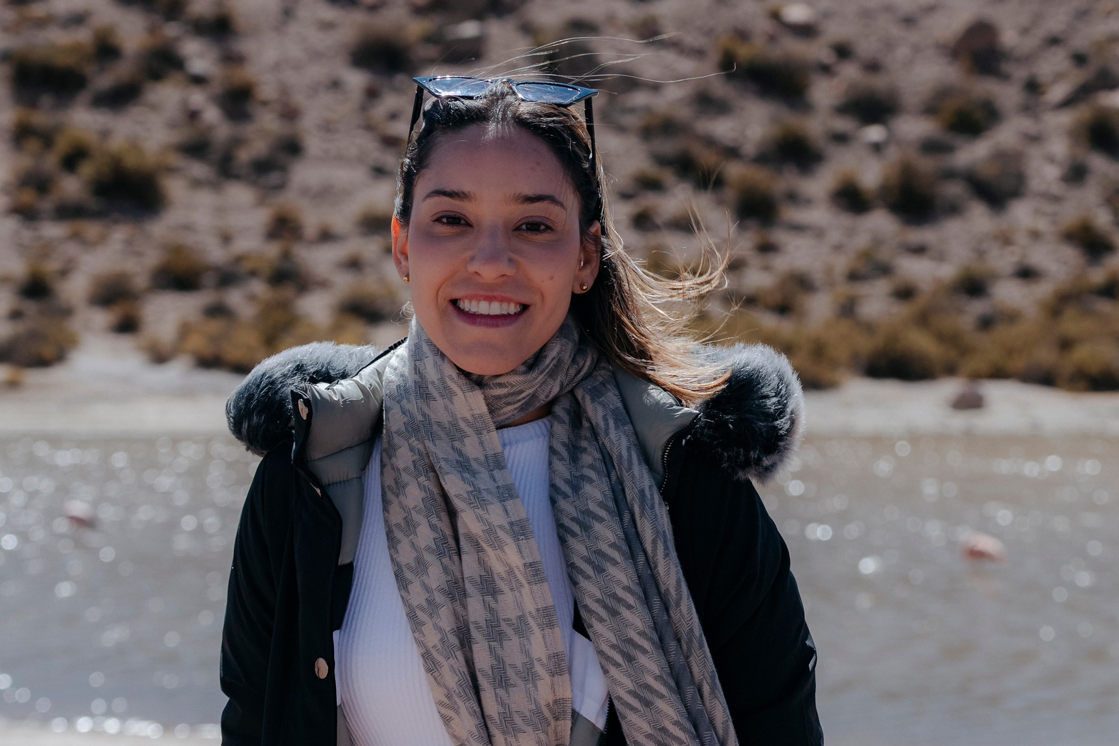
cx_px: 793
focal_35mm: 140
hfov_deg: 14.6
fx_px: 4351
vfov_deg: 9.8
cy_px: 344
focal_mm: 86
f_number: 6.3
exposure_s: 1/640
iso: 125
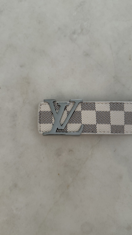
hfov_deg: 42.9
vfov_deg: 69.9
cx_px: 63
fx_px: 168
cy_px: 116
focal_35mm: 27
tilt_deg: -80.7
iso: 160
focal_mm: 6.76
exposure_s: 1/120
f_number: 1.78
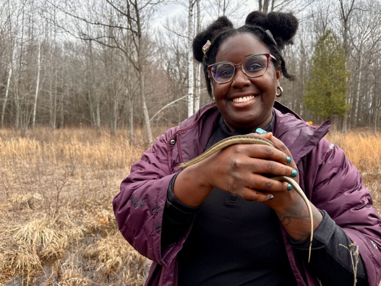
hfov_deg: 71.6
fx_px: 264
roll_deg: -3.3
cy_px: 143
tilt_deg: -2.5
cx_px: 190
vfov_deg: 56.8
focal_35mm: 24
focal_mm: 6.76
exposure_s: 1/1410
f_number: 1.78
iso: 100
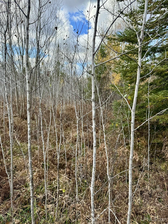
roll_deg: -2.1
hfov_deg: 56.8
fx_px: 155
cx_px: 84
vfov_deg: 71.6
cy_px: 112
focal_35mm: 24
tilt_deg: -7.7
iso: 80
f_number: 1.78
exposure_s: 1/802
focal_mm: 6.76
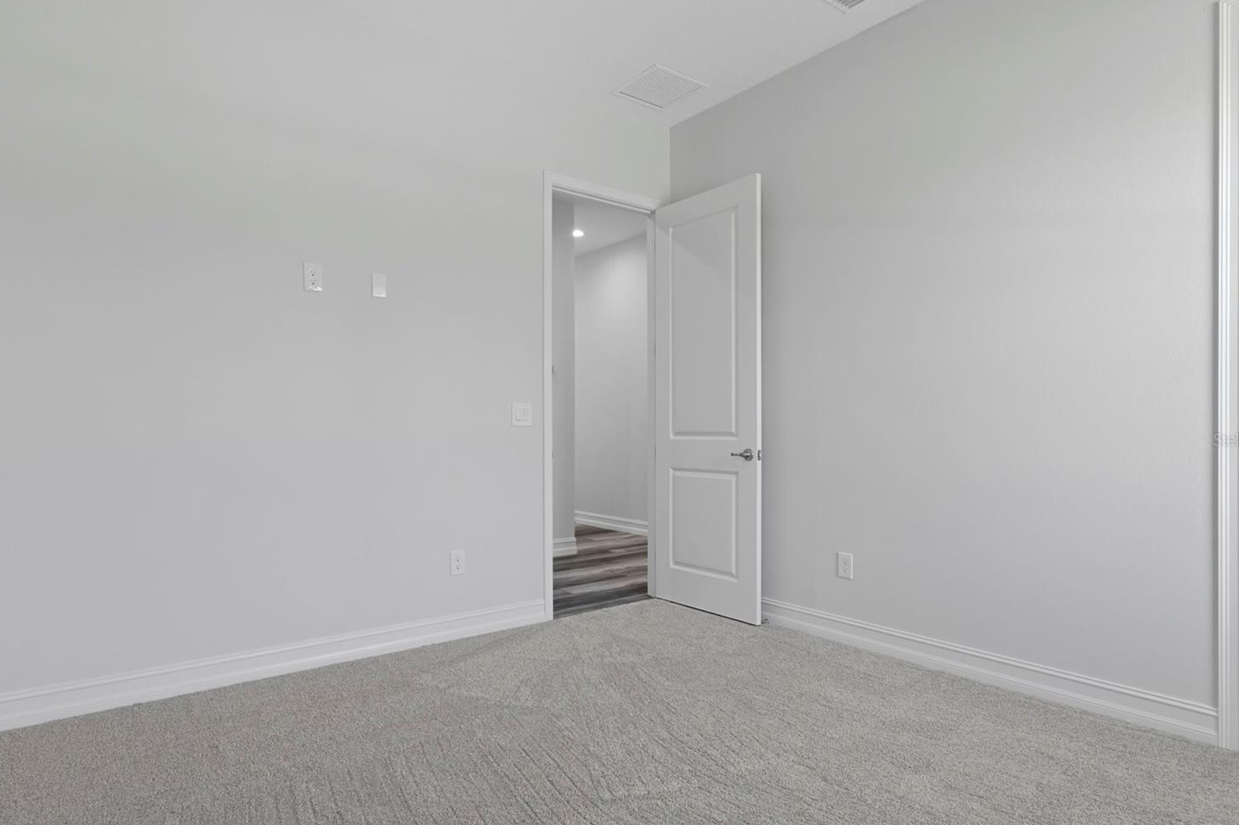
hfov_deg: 84.0
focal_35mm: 20
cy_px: 440
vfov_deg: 61.8
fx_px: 688
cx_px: 601
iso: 1000
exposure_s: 1/15
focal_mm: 12
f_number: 8
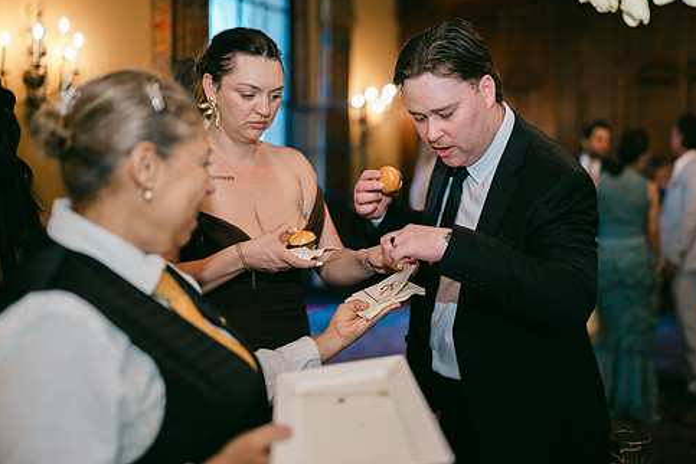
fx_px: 812
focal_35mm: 42
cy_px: 214
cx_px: 414
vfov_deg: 31.9
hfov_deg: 46.2
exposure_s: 1/125
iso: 400
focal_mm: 35
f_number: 1.2
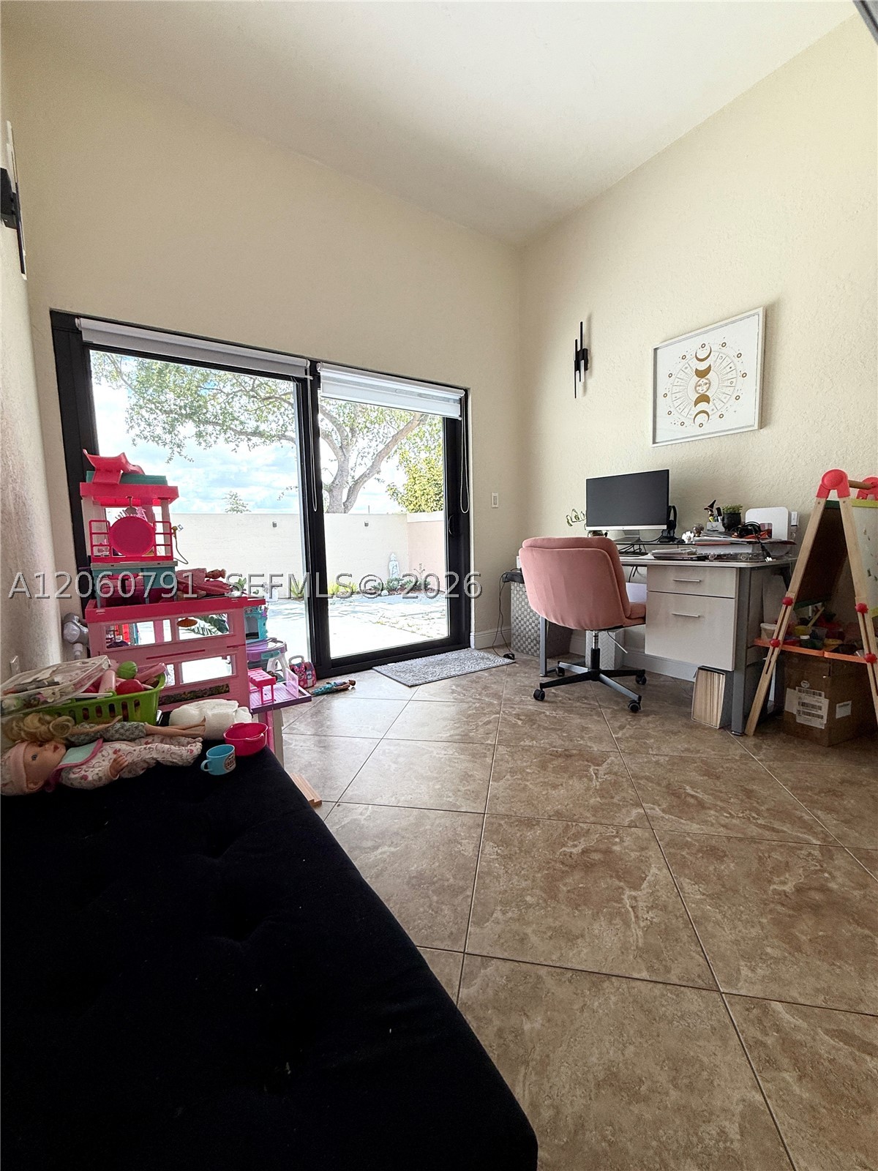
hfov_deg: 85.7
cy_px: 586
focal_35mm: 14
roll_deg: +0.5
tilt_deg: -7.5
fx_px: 473
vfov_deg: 102.1
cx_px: 439
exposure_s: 1/127
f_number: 2.2
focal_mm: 2.22
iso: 64
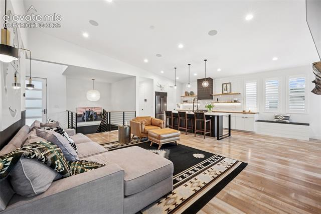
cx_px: 160
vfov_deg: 77.3
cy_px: 107
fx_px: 134
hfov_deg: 100.4
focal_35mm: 15
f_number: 11
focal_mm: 15
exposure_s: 1.3
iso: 100
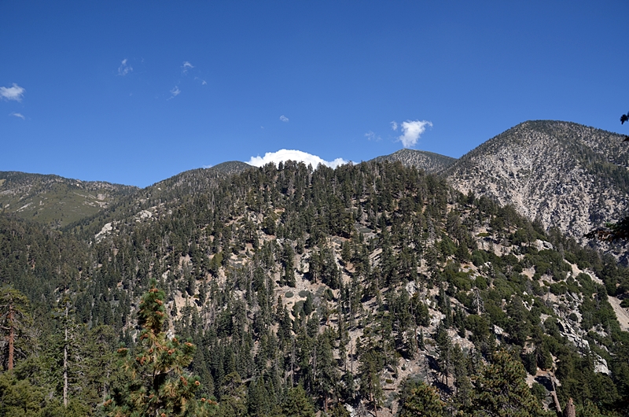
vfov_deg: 47.7
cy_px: 208
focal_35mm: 27
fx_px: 471
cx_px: 314
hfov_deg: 67.5
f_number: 8
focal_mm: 18
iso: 100
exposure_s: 1/400
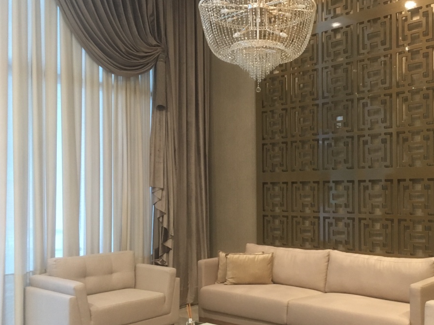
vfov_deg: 36.8
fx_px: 489
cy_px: 179
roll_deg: +0.1
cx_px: 282
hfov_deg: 47.2
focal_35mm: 39
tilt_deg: +1.5
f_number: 2.2
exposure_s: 1/17
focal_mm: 4.15
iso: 200
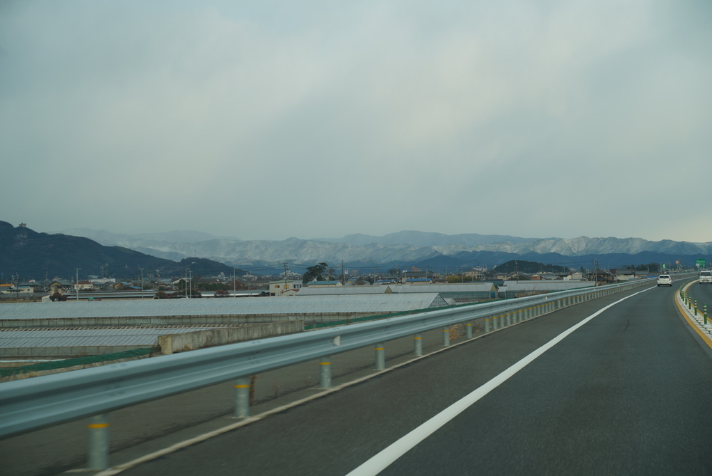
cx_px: 356
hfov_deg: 27.0
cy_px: 238
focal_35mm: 75
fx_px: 1484
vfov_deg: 18.2
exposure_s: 1/160
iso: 100
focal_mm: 75
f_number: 6.3
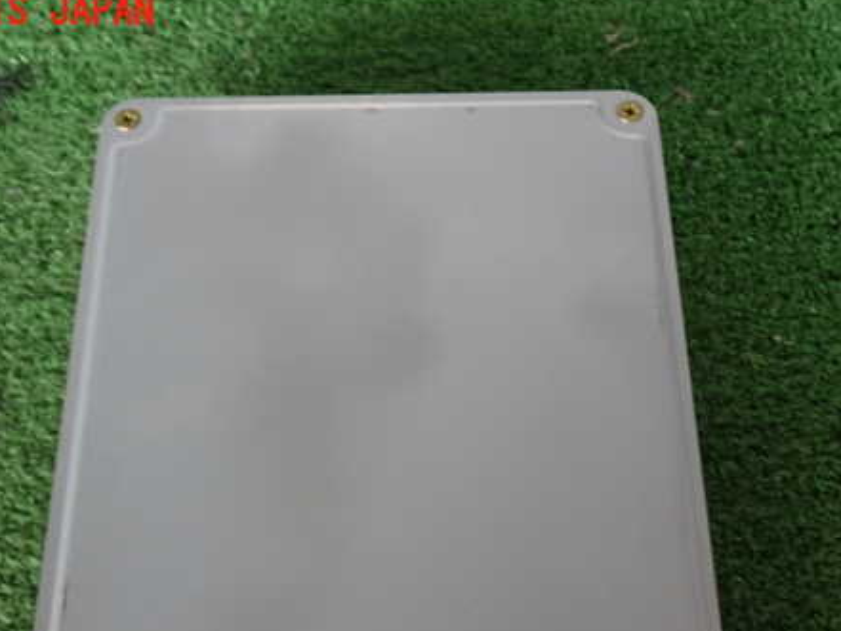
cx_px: 379
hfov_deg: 38.9
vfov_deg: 29.5
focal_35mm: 49
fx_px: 1191
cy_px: 417
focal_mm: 6.37
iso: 200
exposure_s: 1/50
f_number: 2.5
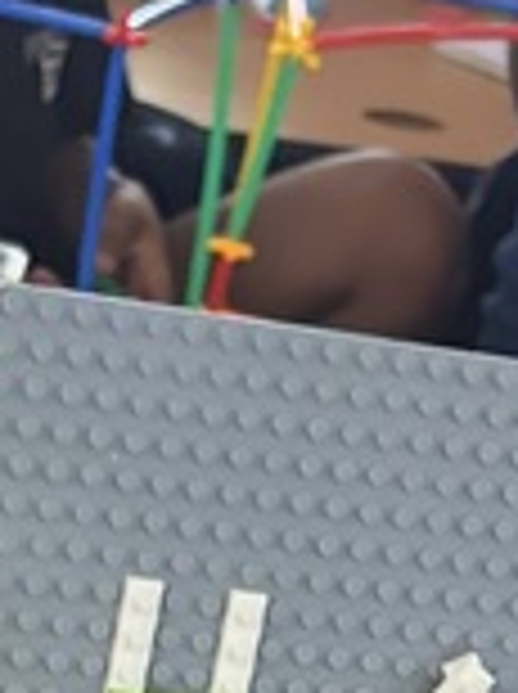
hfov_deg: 8.5
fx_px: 3461
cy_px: 1134
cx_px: -32
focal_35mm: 173
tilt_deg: -28.0
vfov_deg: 10.9
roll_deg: -9.6
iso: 500
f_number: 1.6
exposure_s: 1/40
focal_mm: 5.96
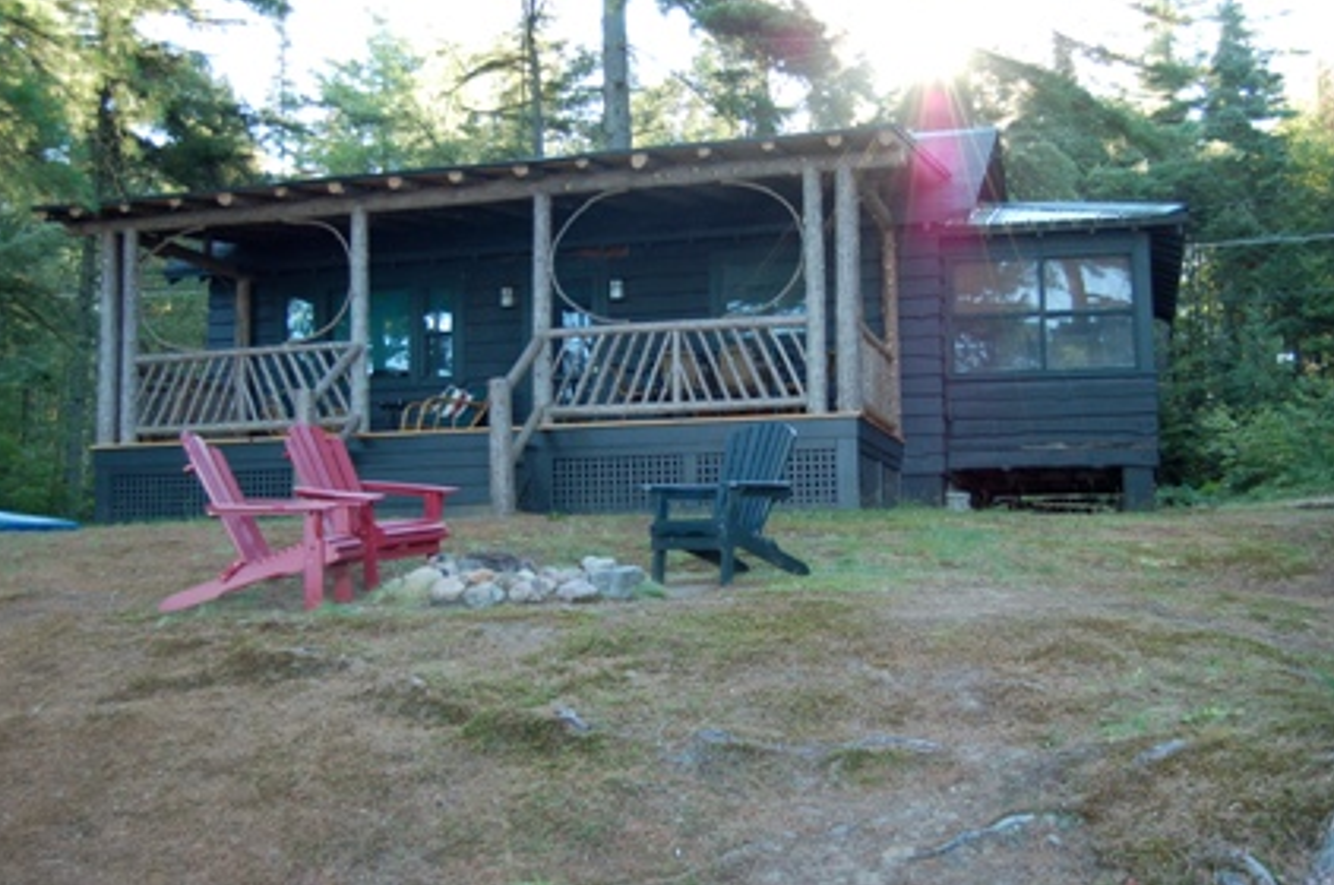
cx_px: 642
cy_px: 416
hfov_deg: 46.5
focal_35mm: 42
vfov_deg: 31.8
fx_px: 1554
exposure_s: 1/80
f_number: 4.5
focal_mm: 26
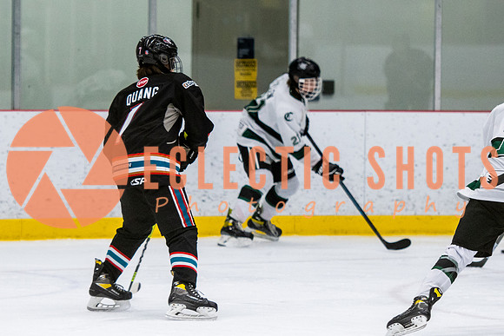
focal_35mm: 278
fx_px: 3888
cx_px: 178
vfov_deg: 5.0
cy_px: 149
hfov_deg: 7.4
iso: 1600
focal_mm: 125
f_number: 2.8
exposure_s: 1/640
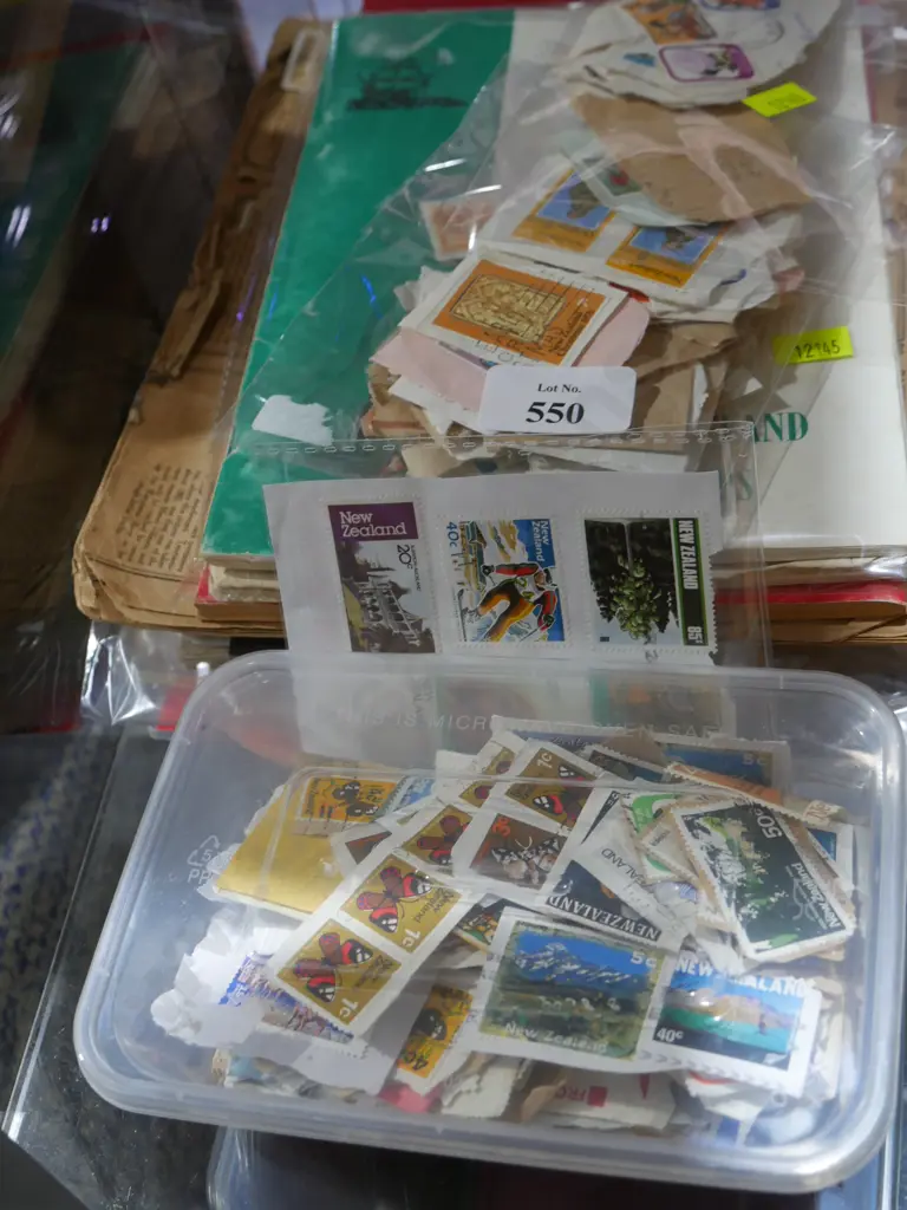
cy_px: 605
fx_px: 1677
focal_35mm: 48
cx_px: 454
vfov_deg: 39.7
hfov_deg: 30.3
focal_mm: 24
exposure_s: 1/60
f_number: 5.2
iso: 800
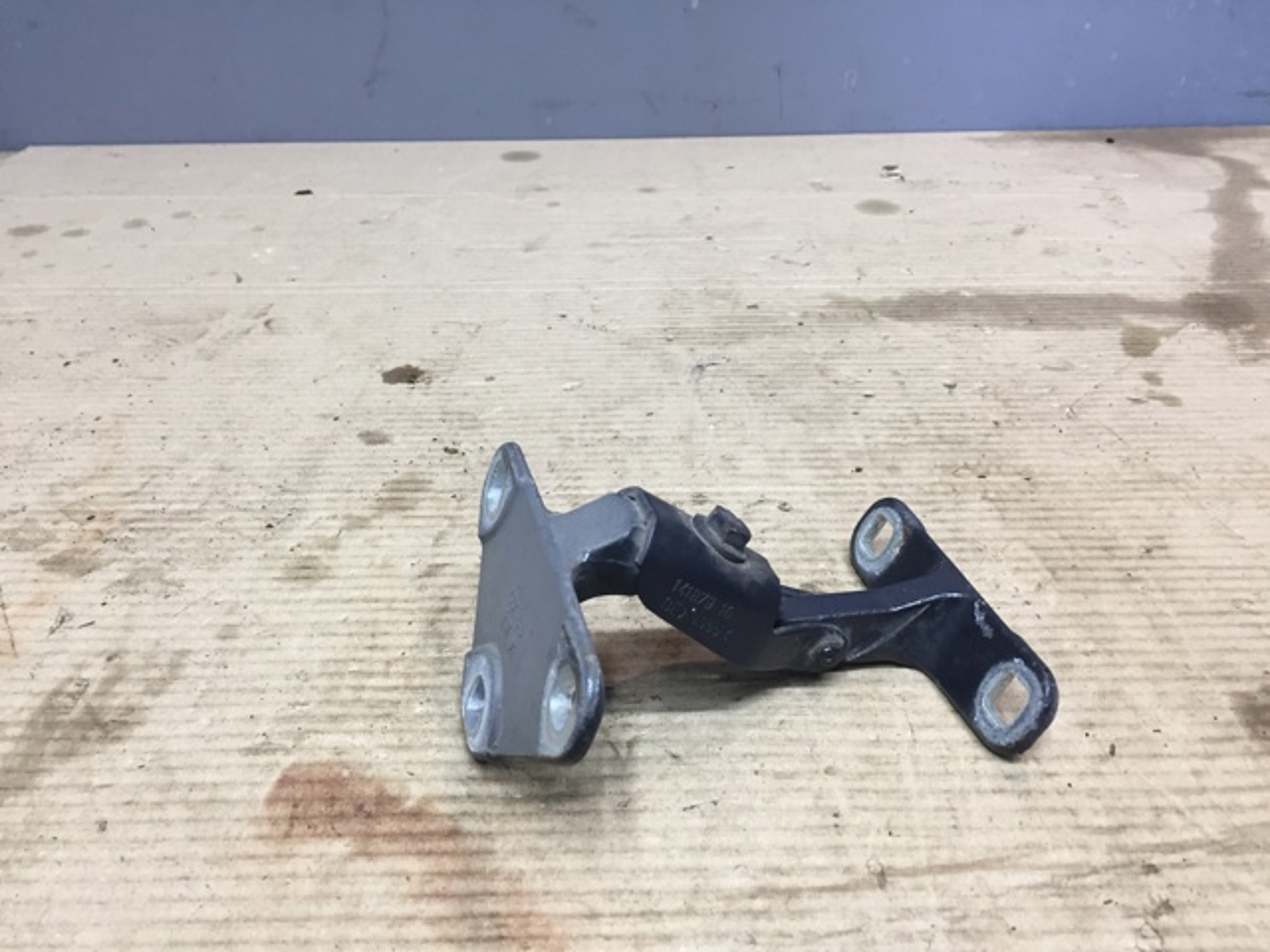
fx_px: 1064
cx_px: 635
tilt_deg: -32.3
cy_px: 476
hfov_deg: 61.7
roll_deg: +0.4
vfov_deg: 48.2
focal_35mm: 29
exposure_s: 1/33
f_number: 2.2
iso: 64
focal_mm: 4.15
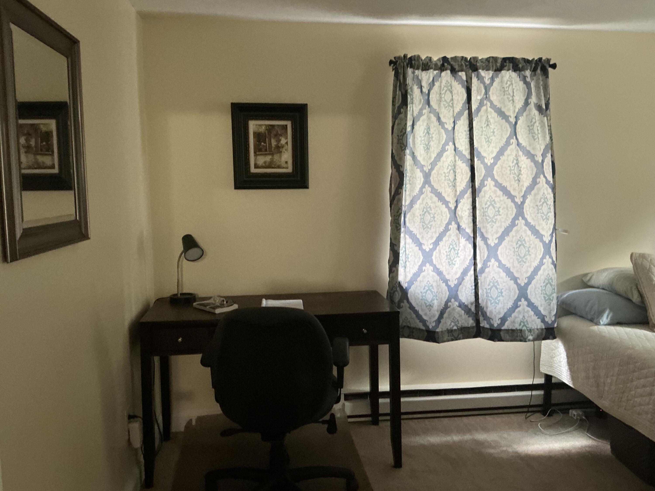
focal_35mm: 28
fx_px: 530
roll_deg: +1.5
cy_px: 246
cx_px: 328
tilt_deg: -7.2
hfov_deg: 63.4
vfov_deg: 49.7
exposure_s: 1/30
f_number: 1.8
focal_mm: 3
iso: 400
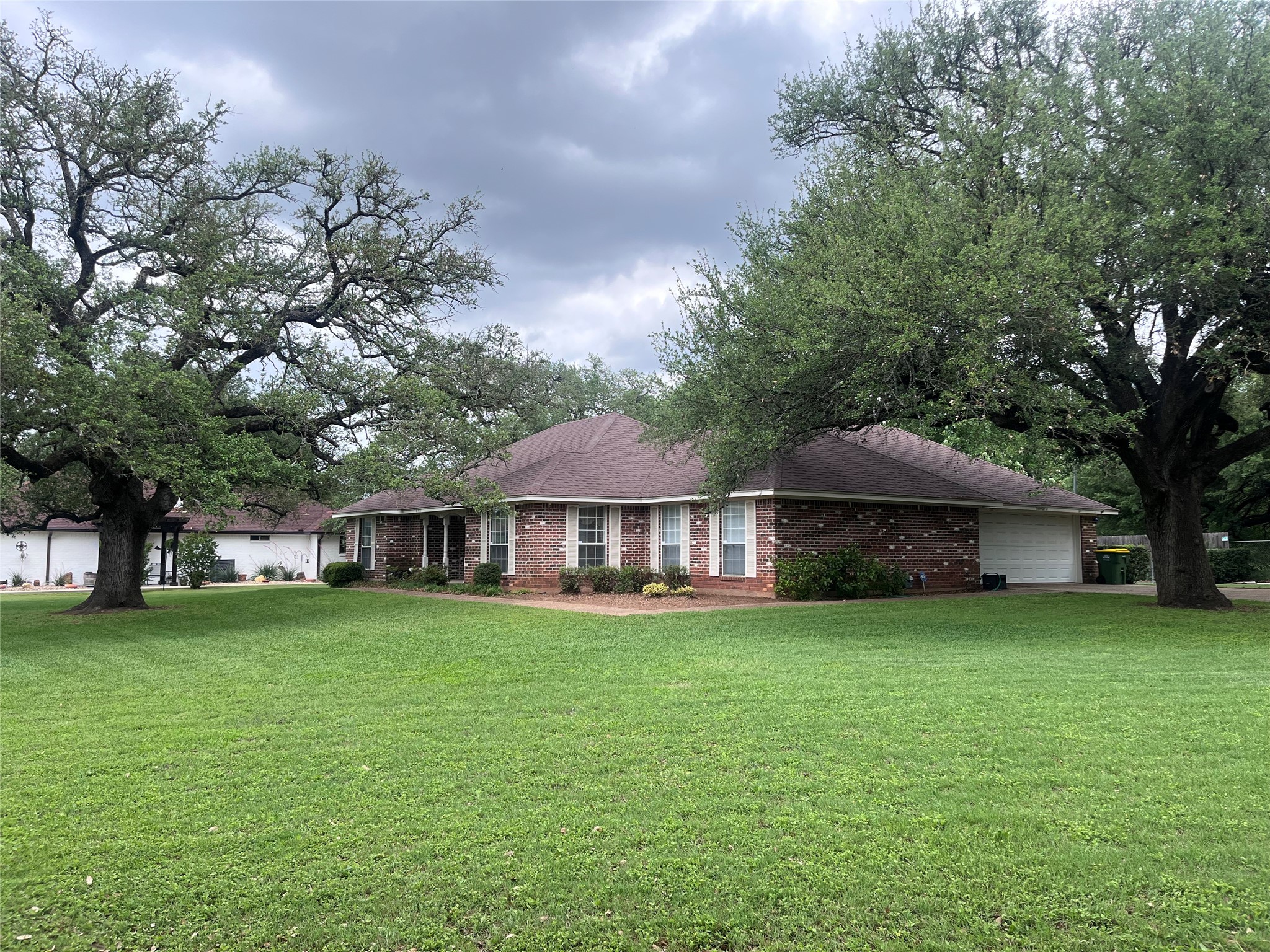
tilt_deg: +4.9
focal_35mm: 26
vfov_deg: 53.1
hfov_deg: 67.3
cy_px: 476
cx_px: 635
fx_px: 954
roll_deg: +0.0
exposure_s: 1/1623
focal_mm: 5.1
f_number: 1.6
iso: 50
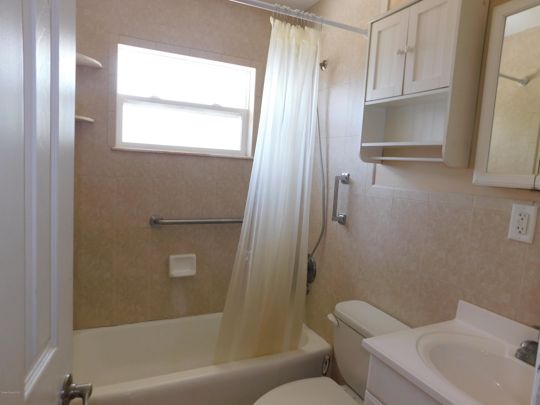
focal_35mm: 23
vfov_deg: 58.9
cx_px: 270
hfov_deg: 73.9
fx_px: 359
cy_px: 202
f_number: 3
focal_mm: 4
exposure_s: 1/40
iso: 125
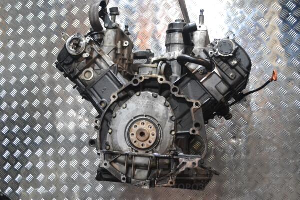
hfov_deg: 43.6
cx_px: 150
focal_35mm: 45
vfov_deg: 29.9
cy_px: 100
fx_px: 375
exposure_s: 1/40
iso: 3200
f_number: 4.5
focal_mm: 30
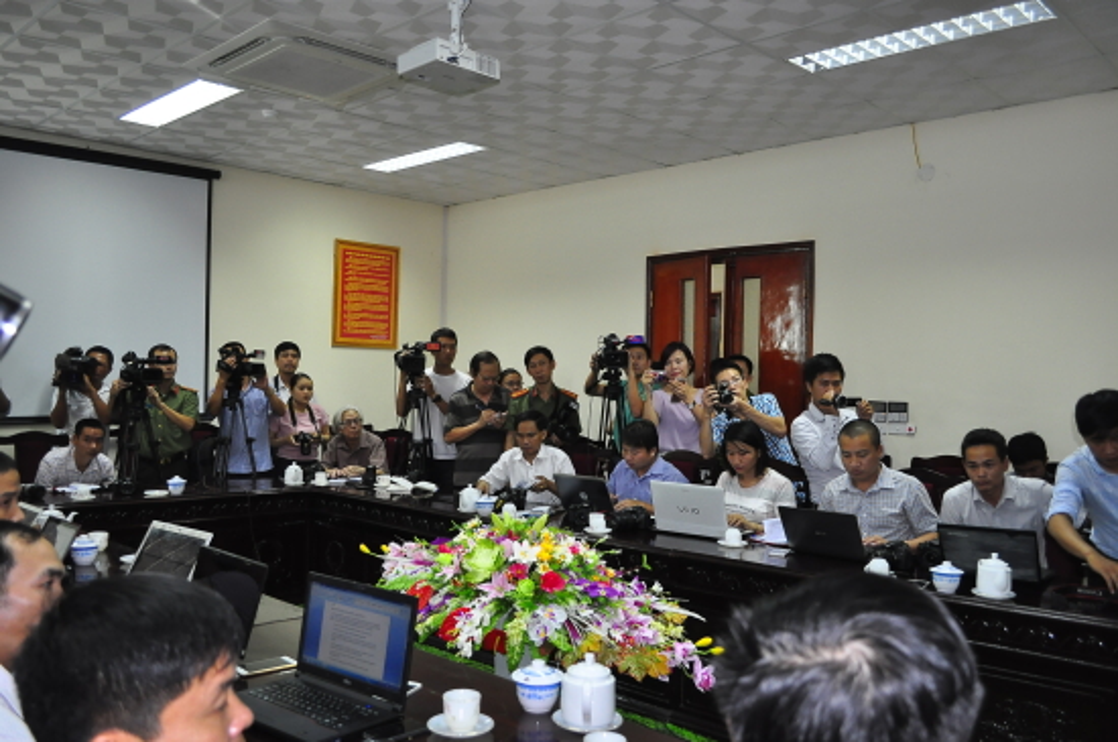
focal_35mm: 30
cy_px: 371
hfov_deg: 62.0
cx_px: 559
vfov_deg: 43.5
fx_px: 930
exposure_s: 1/80
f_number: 3.8
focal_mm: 20
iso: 800
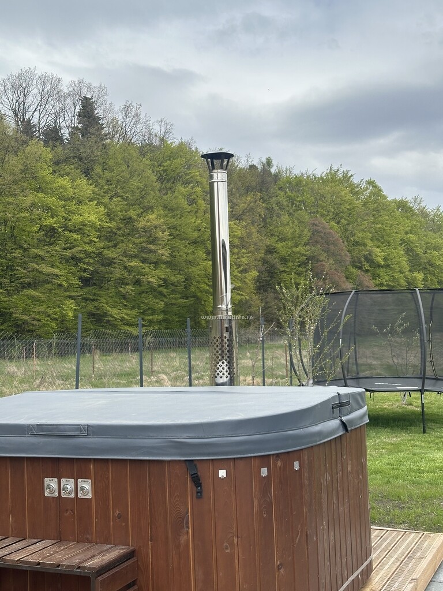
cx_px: 222
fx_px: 819
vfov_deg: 39.7
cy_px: 296
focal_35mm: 48
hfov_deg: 30.3
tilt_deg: +3.1
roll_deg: +1.2
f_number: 1.78
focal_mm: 6.86
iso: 64
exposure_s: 1/3058
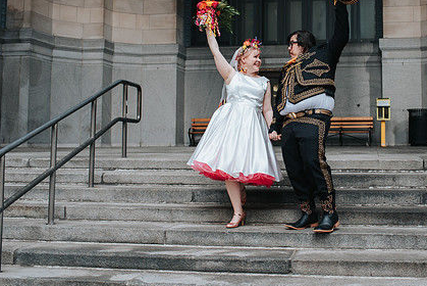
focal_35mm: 51
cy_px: 98
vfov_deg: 26.4
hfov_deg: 38.3
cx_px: 293
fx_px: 605
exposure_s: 1/800
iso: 360
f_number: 3.5
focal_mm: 35
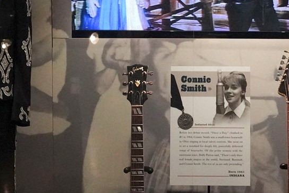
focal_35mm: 107
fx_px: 859
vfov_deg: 12.8
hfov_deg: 19.0
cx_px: 191
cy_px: 96
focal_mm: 29
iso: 10000
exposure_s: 1/100
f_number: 5
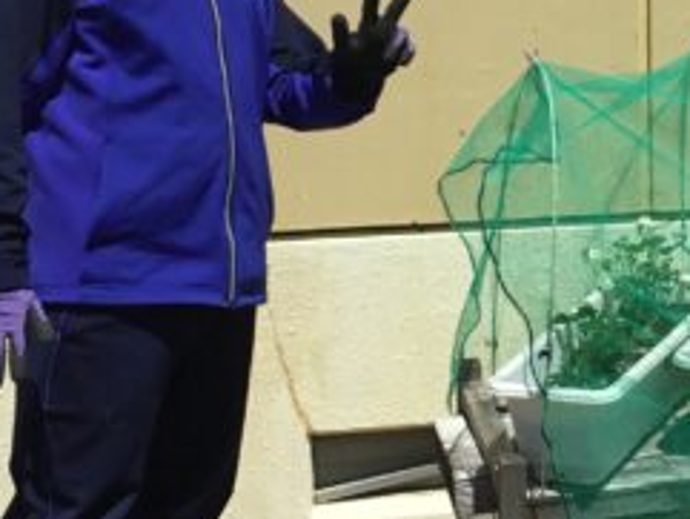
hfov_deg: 18.6
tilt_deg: -10.8
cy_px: 138
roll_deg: -1.2
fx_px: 2054
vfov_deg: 14.3
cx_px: 679
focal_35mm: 103
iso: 25
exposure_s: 1/2037
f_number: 2.4
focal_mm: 3.3
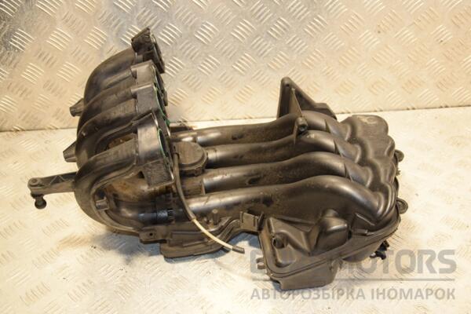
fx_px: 589
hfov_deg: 43.6
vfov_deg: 29.9
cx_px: 236
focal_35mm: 45
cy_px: 157
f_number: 5
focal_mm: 30
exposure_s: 1/125
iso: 800
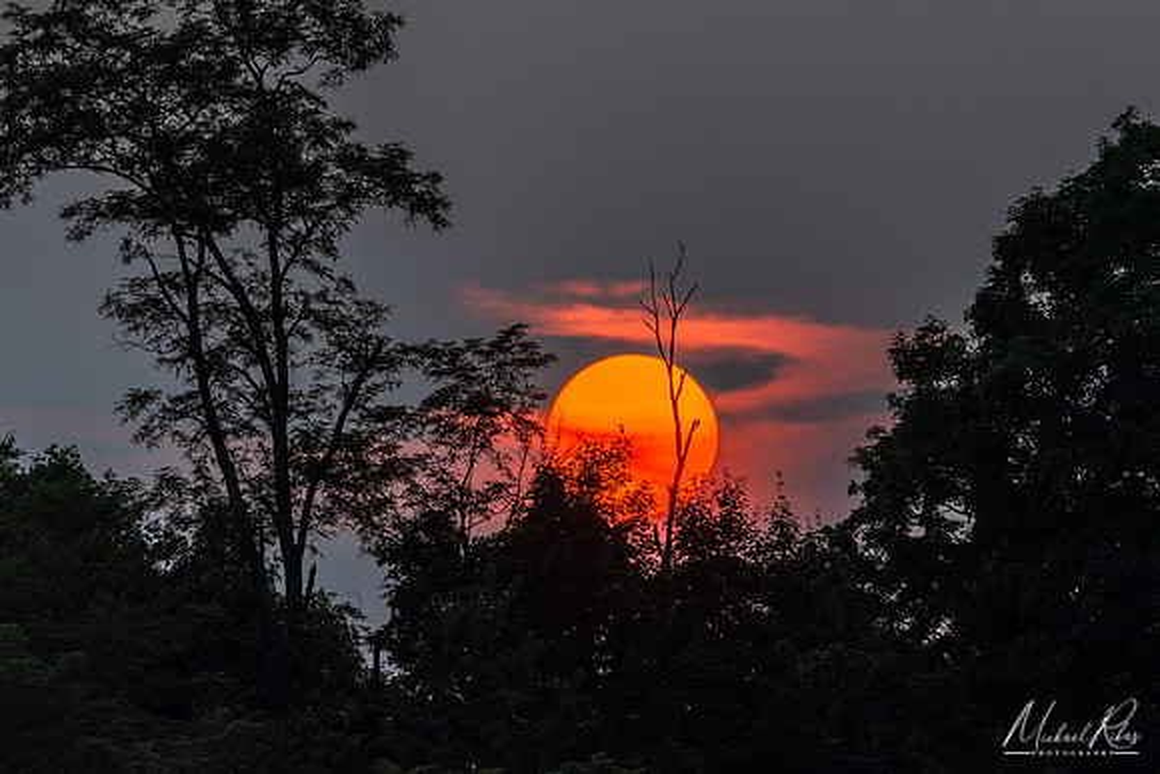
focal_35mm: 579
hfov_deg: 3.6
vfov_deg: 2.4
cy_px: 214
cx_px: 774
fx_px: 18654
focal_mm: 400
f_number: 8
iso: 200
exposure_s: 1/500
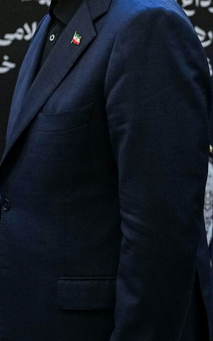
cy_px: 93
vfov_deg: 14.9
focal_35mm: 140
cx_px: -117
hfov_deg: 9.1
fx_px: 1301
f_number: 3.5
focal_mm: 37
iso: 1600
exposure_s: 1/160
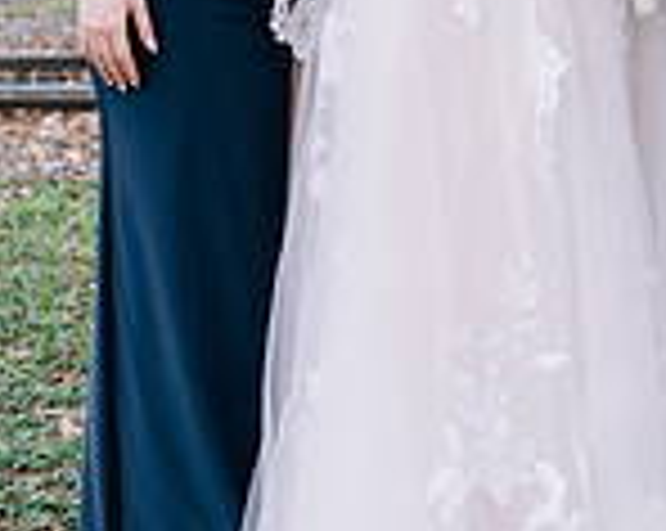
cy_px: -155
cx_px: 920
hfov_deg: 9.2
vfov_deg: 7.4
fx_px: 4075
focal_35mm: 207
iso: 400
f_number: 2.8
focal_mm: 50
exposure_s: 1/320
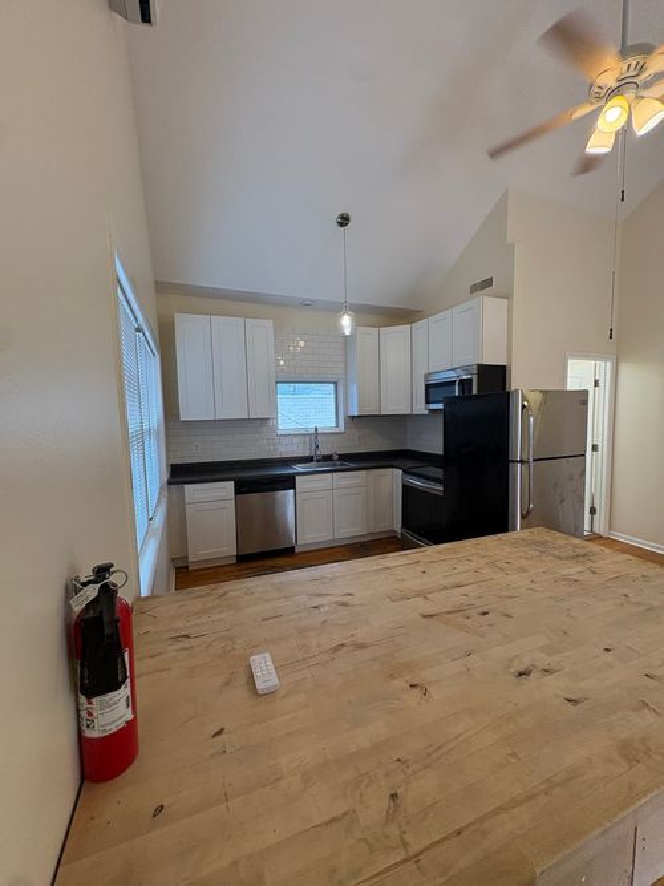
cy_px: 443
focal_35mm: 14
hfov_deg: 85.7
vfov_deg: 102.1
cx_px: 332
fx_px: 358
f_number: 2.2
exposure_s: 1/120
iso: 200
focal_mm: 2.22
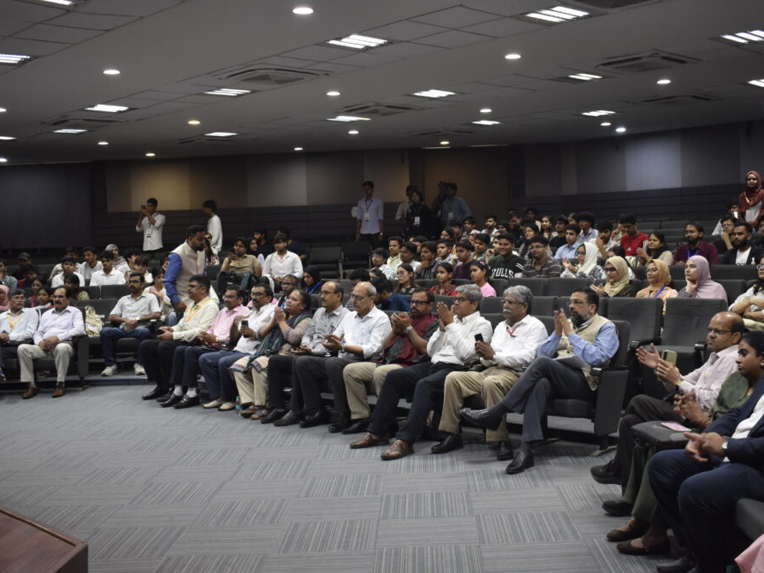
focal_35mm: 43
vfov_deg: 33.6
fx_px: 949
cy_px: 291
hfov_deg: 43.7
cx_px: 435
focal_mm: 26
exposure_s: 1/60
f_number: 4
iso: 1100
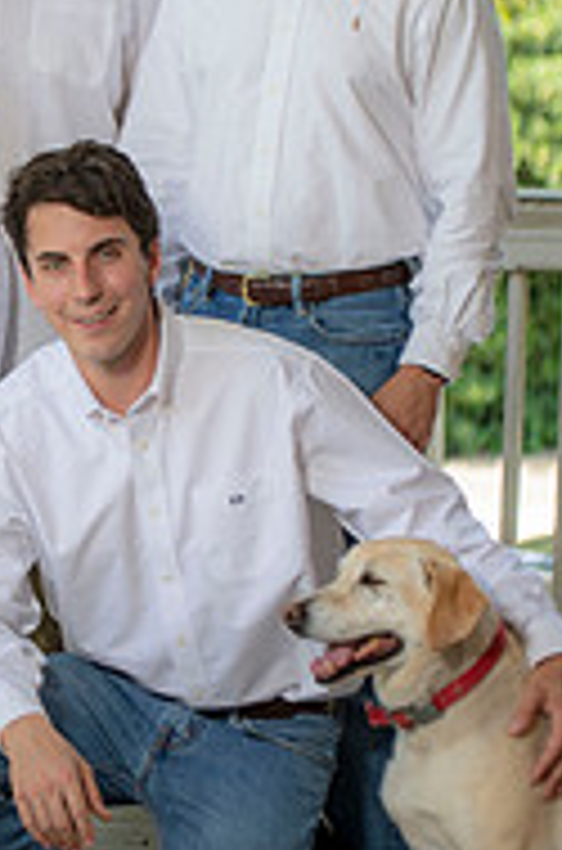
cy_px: 364
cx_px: 65
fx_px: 3932
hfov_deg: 8.2
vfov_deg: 12.3
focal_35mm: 167
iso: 100
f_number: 3.2
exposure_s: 1/250
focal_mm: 70
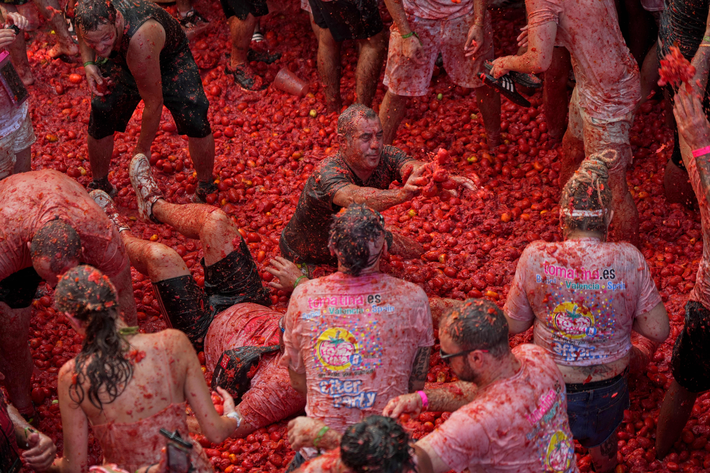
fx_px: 1913
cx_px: 355
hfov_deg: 21.0
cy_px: 236
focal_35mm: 97
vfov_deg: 14.1
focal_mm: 97
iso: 500
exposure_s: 1/800
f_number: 4
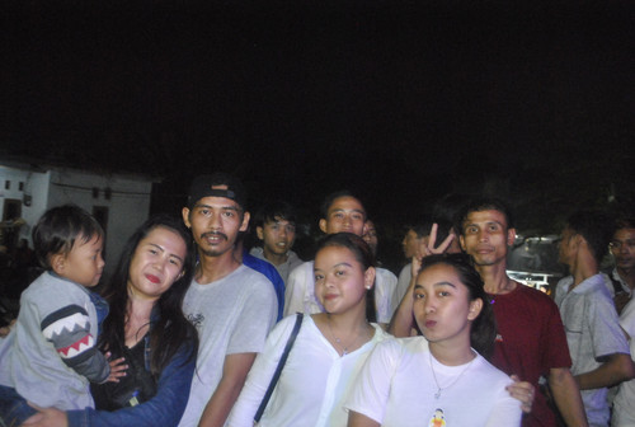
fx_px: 637
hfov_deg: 53.0
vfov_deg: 37.1
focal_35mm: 36
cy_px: 214
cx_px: 318
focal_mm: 24
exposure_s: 1/25
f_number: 4
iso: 1600
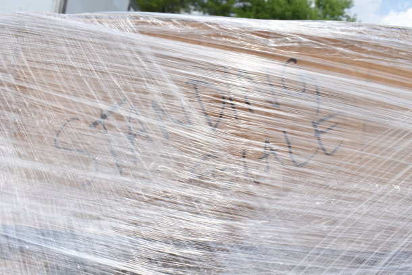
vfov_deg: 48.0
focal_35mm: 27
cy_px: 138
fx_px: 309
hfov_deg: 67.4
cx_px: 206
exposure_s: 1/320
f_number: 9
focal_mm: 18
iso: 200
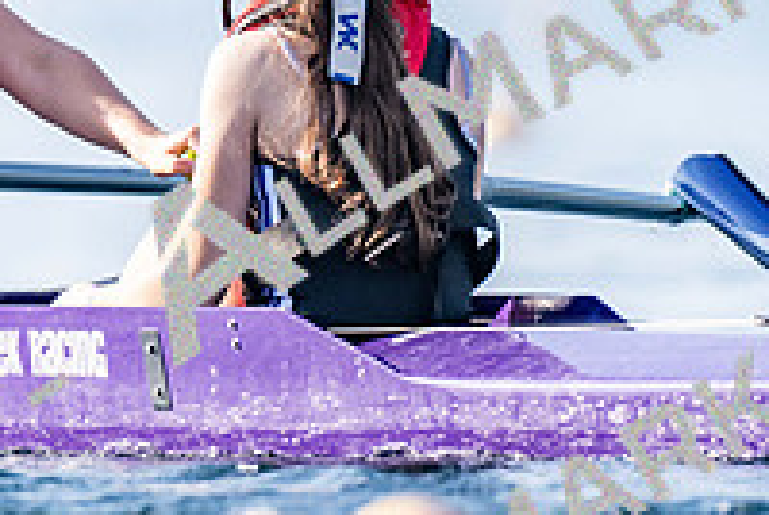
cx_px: -177
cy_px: 2
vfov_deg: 0.8
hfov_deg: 1.2
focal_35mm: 1739
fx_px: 37201
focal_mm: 600
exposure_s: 1/2500
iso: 1000
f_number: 5.6
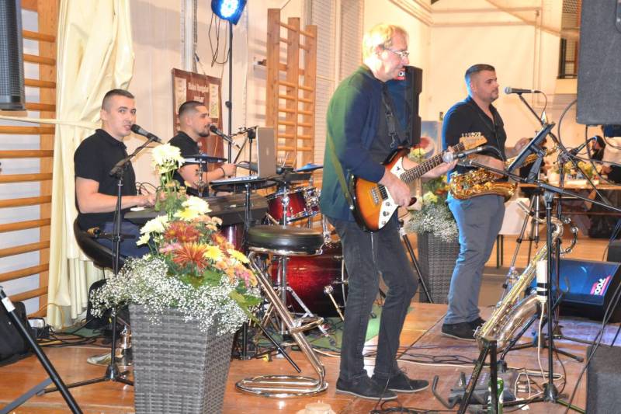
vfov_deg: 20.2
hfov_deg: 29.9
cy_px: 207
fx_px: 1164
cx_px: 310
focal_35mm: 68
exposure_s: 1/60
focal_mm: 45
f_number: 4.8
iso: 2500
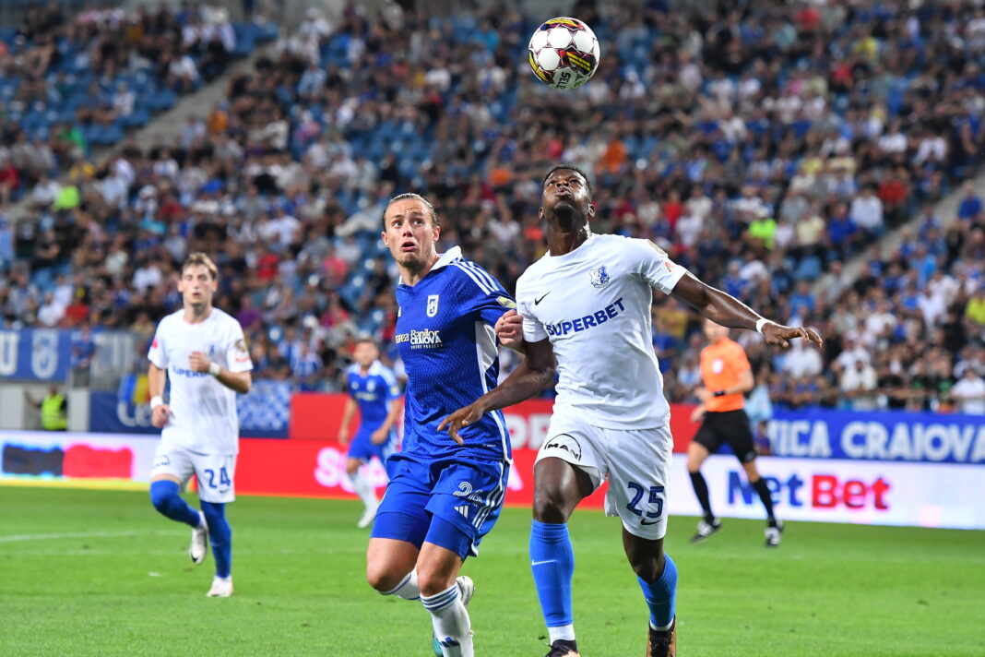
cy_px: 328
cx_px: 492
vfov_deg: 6.8
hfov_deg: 10.2
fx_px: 5540
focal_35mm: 202
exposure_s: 1/1000
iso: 2500
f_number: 3.5
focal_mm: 135
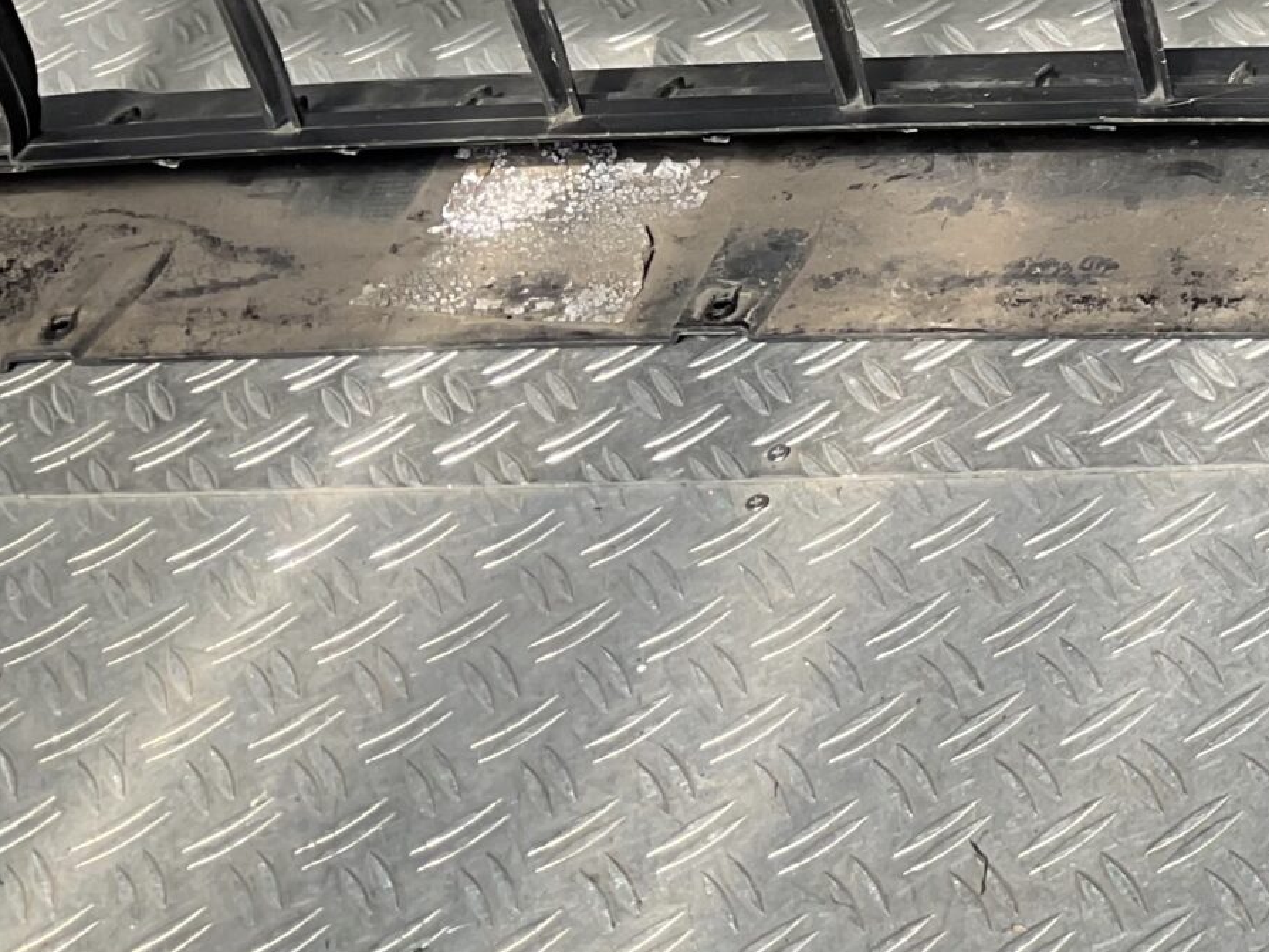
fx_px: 3044
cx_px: 1790
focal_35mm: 83
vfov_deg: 17.4
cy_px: -13
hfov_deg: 20.7
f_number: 1.8
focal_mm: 3
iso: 16
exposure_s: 1/279
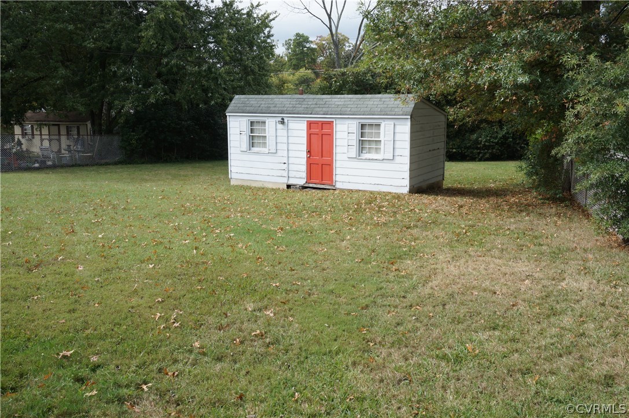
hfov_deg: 59.5
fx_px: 550
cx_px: 314
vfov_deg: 41.6
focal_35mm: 32
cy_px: 209
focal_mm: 21
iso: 200
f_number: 11
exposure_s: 1/100
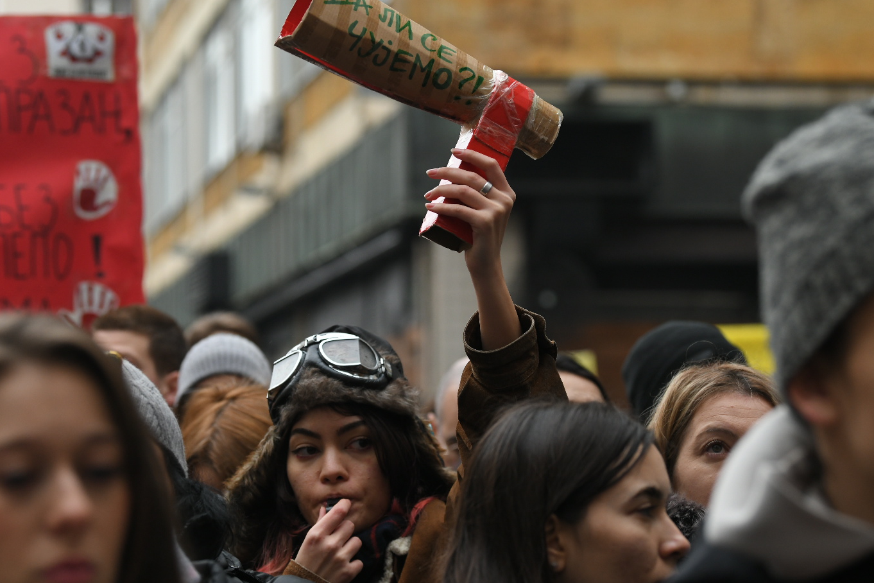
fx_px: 2743
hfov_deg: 18.1
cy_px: 273
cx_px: 403
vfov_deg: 12.1
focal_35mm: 113
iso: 800
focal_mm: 95
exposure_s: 1/400
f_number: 4
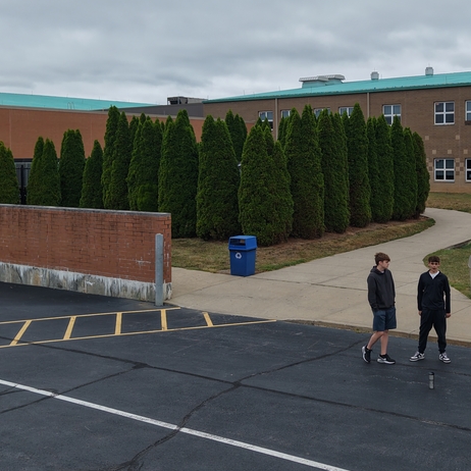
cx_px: 363
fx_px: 724
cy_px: 160
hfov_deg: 35.1
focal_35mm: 47
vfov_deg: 35.7
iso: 100
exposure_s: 1/725
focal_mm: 8.67
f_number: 1.8
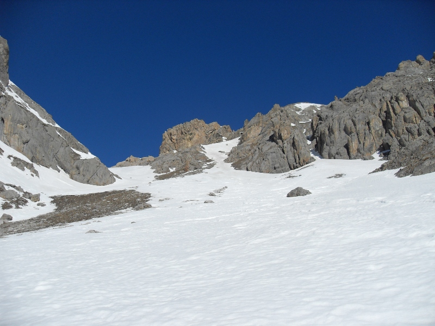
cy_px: 163
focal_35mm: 35
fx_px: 440
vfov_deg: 40.7
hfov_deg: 52.6
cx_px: 218
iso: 80
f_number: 7
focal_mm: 6.3
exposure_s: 1/750
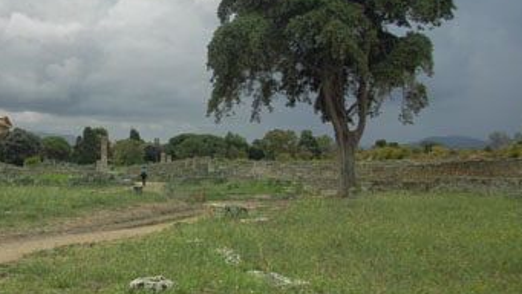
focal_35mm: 63
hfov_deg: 32.1
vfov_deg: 19.1
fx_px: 872
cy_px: 174
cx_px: 77
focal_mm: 22
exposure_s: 1/320
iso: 100
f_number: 3.8
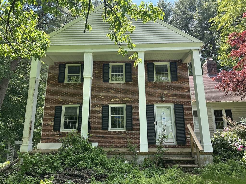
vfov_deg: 56.8
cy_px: 92
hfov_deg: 71.6
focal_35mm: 24
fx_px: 171
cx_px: 123
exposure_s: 1/797
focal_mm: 6.86
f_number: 1.78
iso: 80
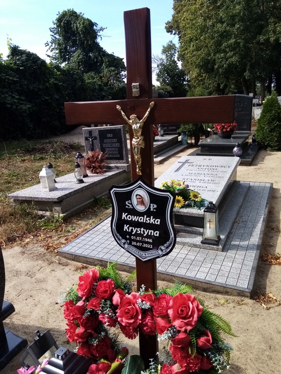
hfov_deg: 53.1
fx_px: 281
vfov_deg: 67.3
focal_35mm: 26
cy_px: 187
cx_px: 140
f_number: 1.8
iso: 109
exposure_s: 1/831
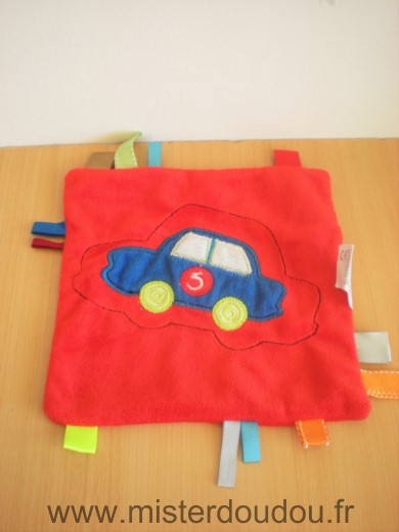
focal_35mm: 38
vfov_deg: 49.0
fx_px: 584
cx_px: 200
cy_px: 266
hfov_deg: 37.7
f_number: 3.1
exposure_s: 1/63.4
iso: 189
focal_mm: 6.3
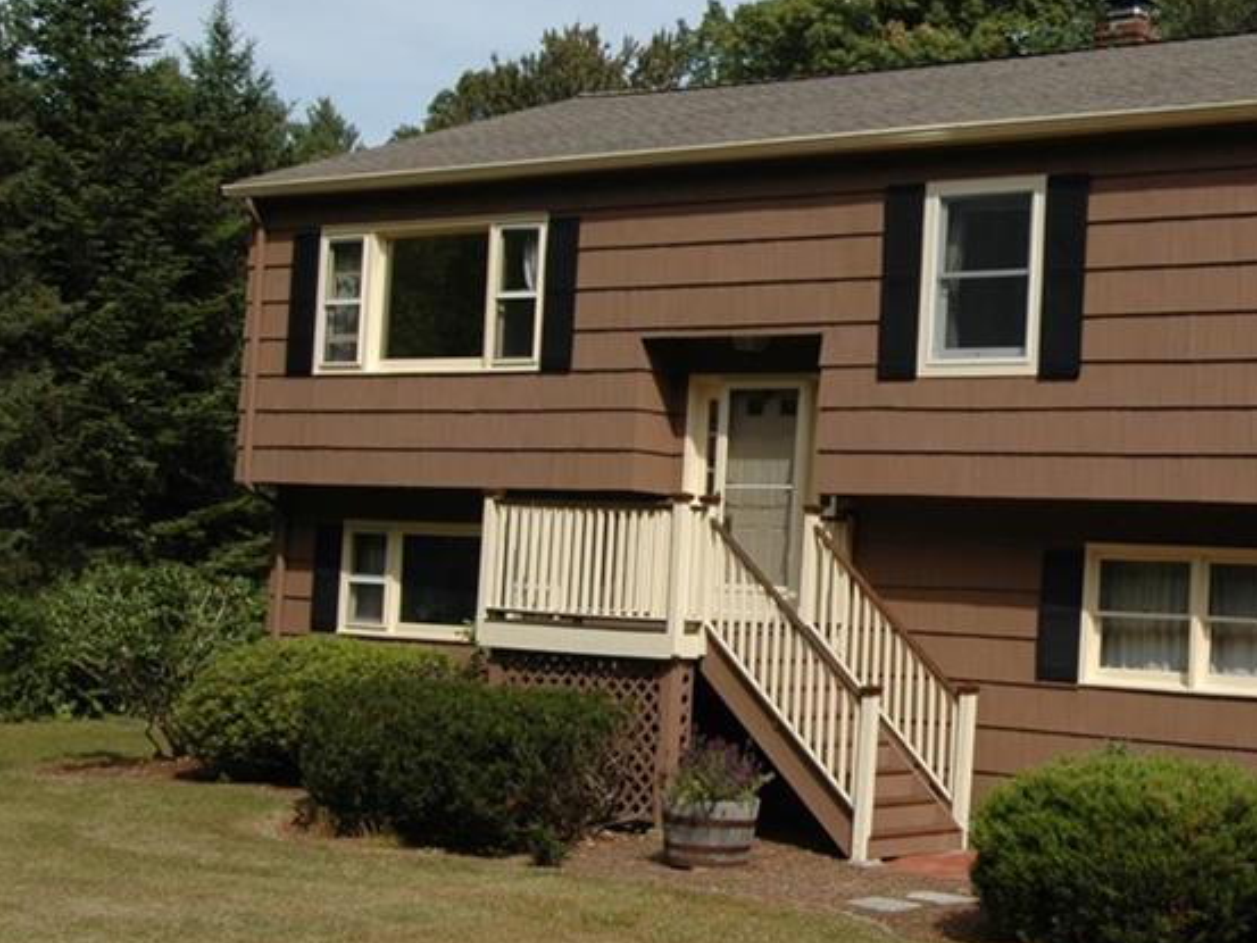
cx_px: 1125
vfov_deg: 22.9
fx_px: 2325
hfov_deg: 29.1
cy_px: 503
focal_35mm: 64
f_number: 9
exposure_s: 1/320
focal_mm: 24
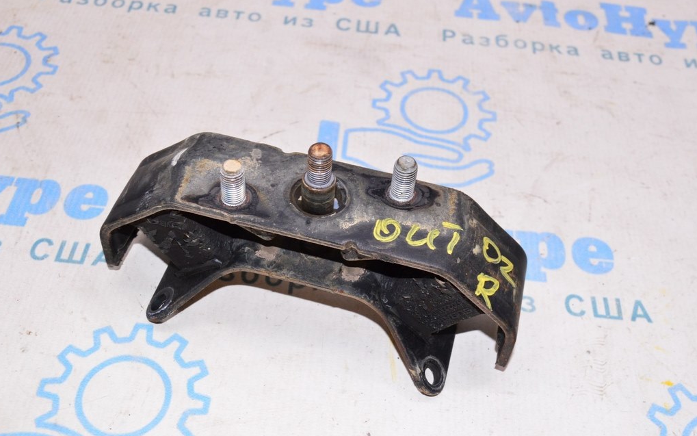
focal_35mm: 43
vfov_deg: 29.9
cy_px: 230
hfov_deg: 46.2
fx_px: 817
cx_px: 348
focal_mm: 28
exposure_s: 1/125
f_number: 8
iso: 1600
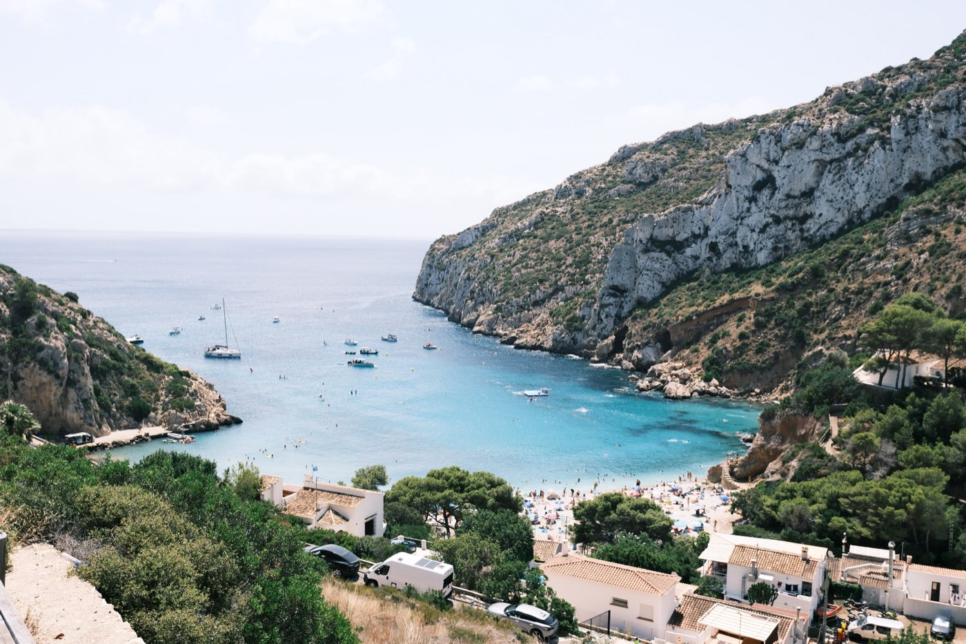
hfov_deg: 58.7
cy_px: 322
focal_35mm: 32
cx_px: 483
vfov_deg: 41.1
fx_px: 859
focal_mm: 21.4
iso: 320
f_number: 5.6
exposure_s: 1/1000
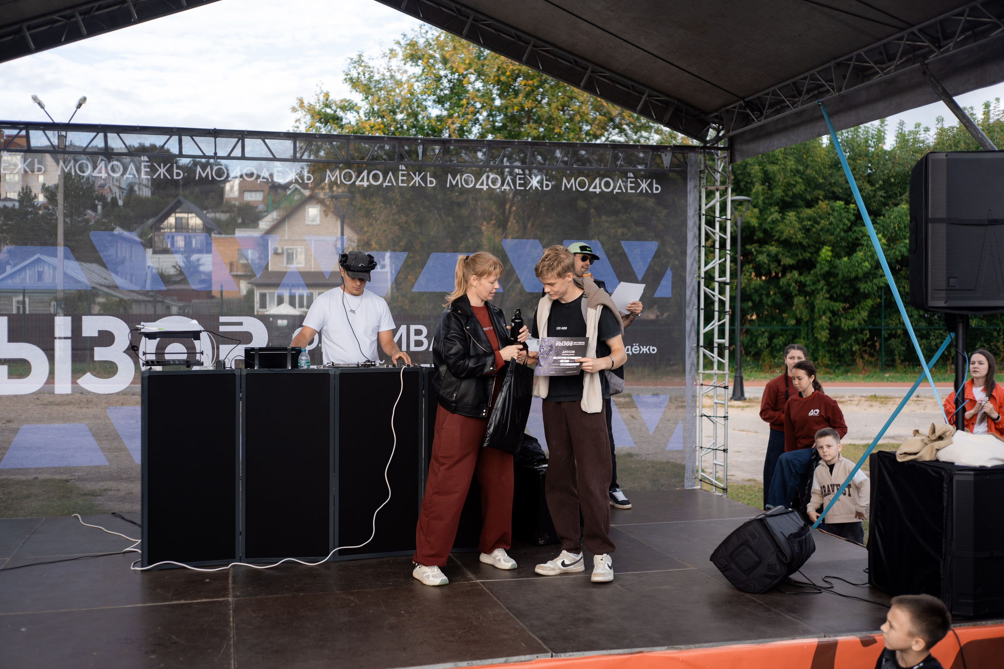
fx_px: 1004
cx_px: 493
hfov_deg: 53.1
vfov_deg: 36.9
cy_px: 332
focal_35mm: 36
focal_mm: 35
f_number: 2.2
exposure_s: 1/800
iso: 100
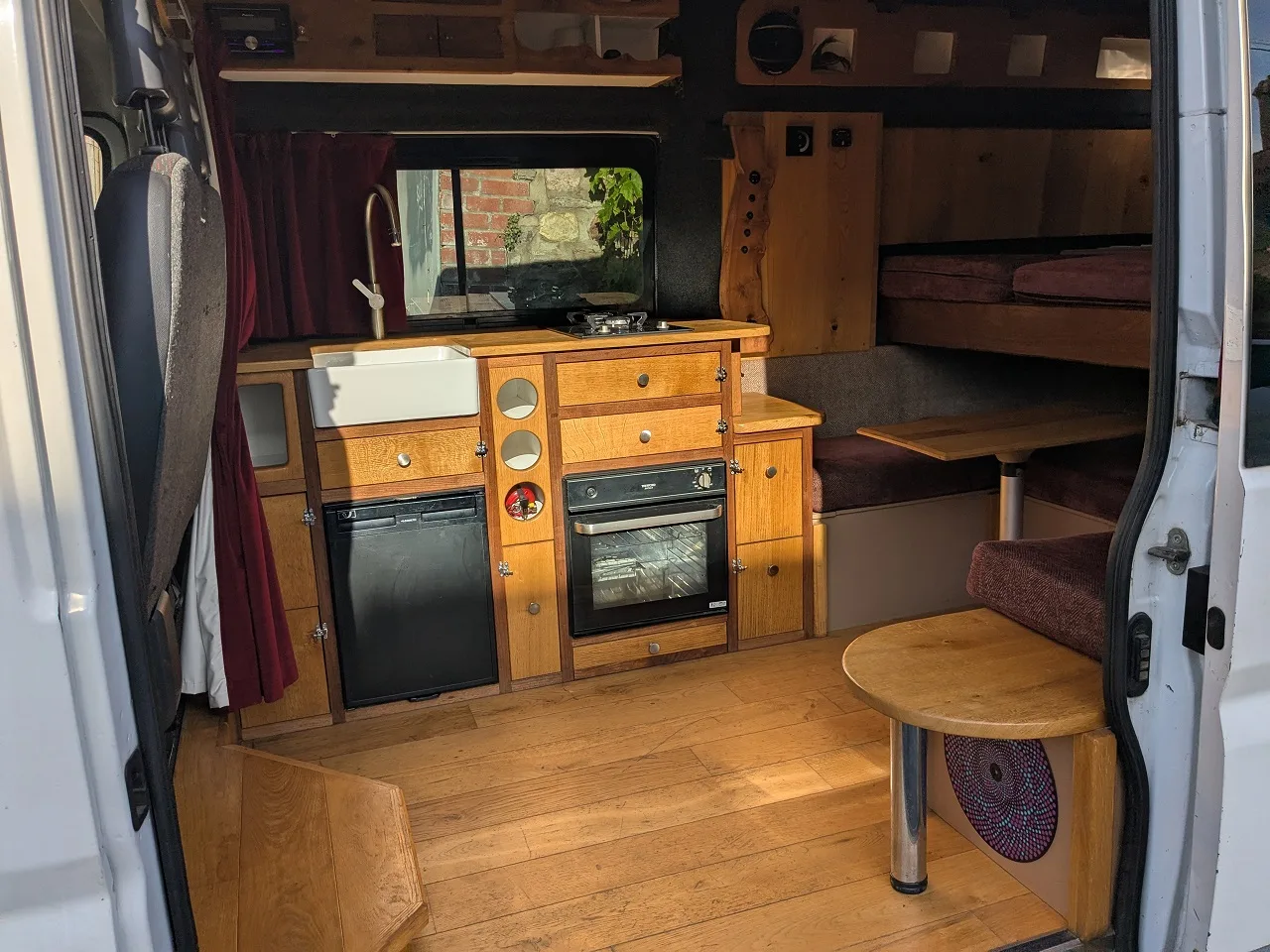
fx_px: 991
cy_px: 476
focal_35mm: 27
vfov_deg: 51.4
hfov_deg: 65.3
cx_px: 635
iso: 51
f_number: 1.73
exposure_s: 1/4673
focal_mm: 4.38
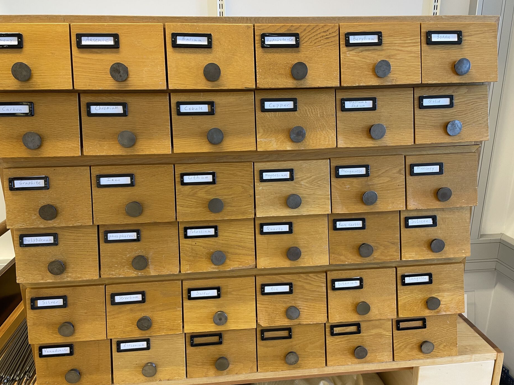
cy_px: 195
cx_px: 252
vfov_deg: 51.4
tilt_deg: -16.9
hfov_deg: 65.3
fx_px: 401
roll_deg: +1.5
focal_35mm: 27
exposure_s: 1/50
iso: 100
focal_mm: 4.2
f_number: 1.6
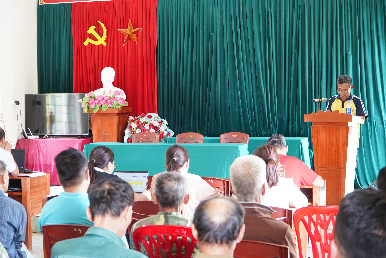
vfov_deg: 23.8
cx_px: 193
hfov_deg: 35.1
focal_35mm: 57
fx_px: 611
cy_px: 129
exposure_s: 1/60
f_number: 4
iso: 1600
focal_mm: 38
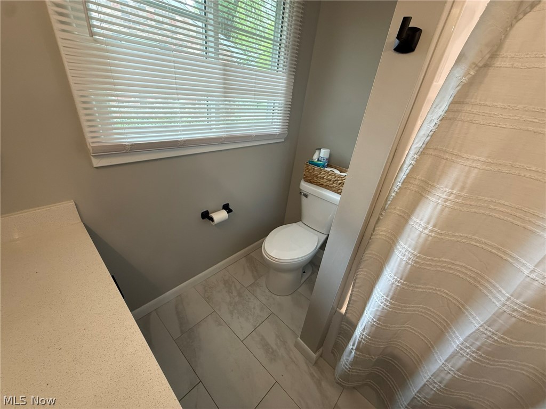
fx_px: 221
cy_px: 204
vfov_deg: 85.7
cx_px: 273
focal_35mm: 14
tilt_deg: -27.0
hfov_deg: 102.1
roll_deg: -6.4
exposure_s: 1/120
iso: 250
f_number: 2.2
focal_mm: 2.22
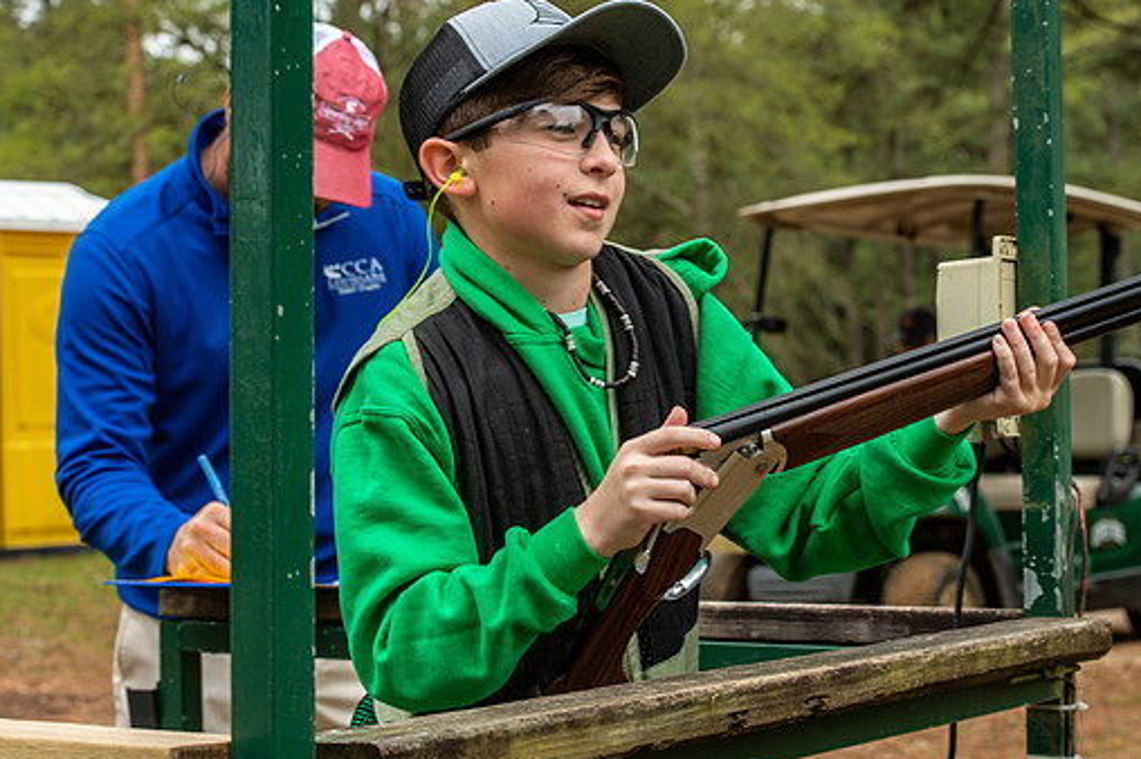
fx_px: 2534
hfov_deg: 25.4
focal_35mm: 80
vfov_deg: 17.0
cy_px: 359
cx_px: 577
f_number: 8
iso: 125
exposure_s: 1/125
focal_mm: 70
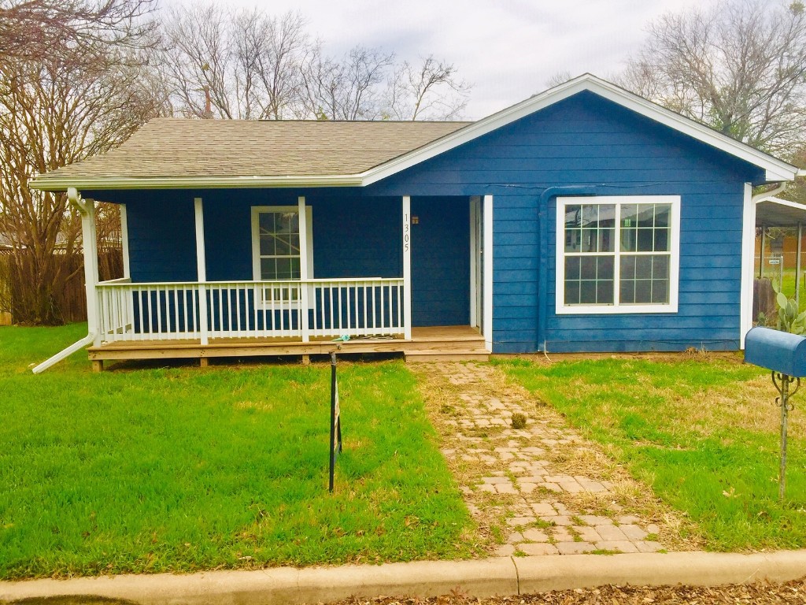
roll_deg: +0.5
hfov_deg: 61.7
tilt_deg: -4.0
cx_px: 403
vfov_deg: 48.2
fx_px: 675
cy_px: 302
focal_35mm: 29
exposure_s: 1/719
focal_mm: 4.15
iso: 32
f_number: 2.2
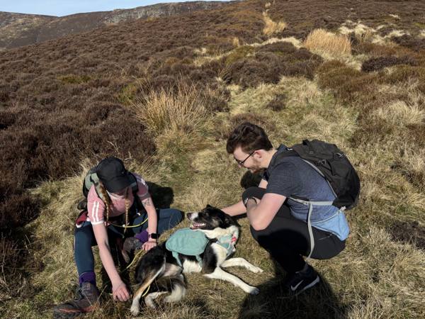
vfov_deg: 53.1
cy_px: 160
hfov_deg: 67.3
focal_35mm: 26
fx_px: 319
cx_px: 212
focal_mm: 5.96
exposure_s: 1/3106
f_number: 1.6
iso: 50
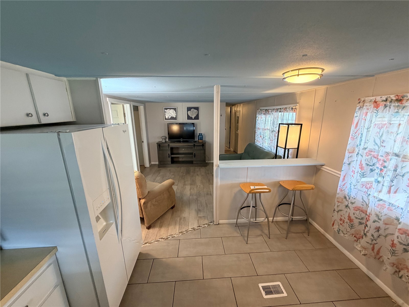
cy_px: 154
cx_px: 204
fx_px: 165
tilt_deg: -12.5
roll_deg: +1.2
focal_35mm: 14
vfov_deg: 85.7
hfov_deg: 102.1
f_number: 2.2
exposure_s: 1/60
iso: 200
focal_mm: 2.22
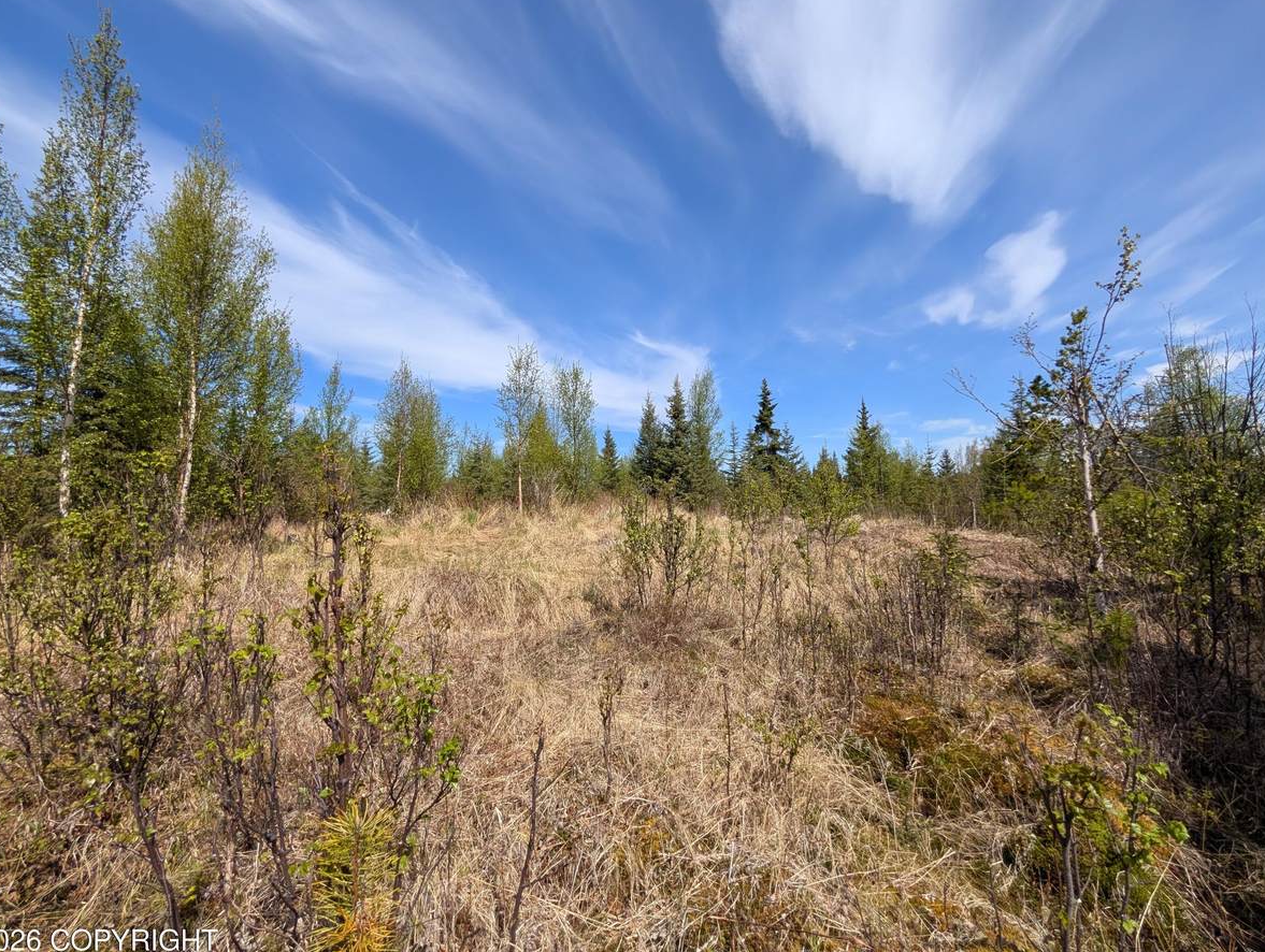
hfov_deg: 106.1
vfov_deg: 90.0
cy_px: 472
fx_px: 476
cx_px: 639
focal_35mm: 13
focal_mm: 2.02
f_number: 1.7
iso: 56
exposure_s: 1/3247
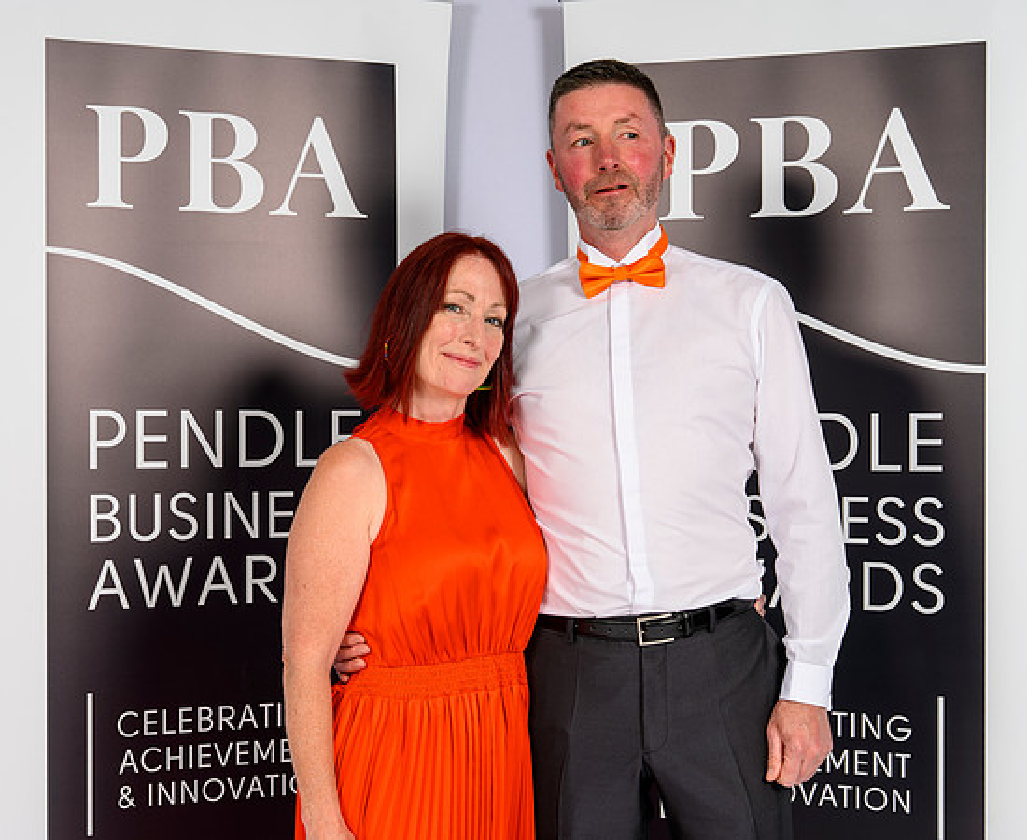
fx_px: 1744
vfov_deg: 27.1
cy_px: 420
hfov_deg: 32.8
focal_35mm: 57
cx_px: 444
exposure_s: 1/125
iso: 100
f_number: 8
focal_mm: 49
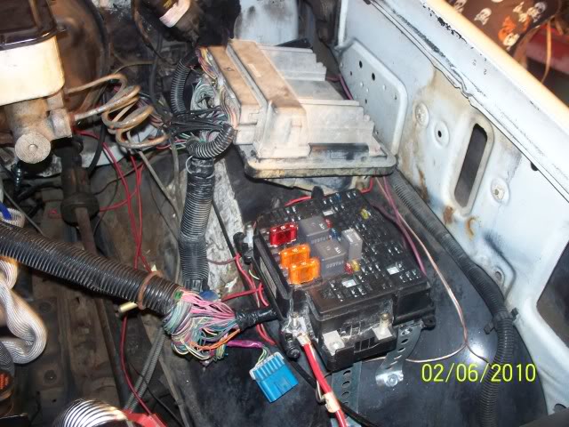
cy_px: 214
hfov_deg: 51.4
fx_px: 592
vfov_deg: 39.7
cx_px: 284
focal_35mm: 36
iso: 200
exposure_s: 1/30
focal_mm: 7.54
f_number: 2.8
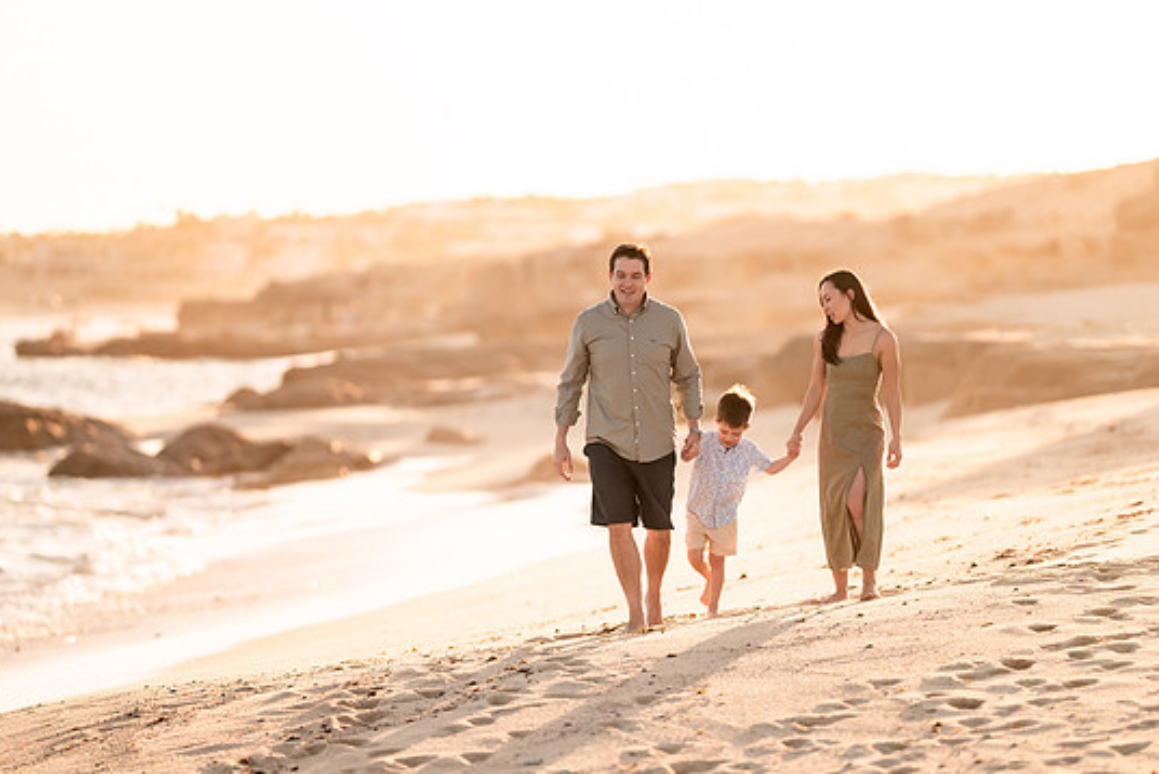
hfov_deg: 14.0
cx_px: 599
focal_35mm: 146
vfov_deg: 9.4
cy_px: 401
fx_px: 4703
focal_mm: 135
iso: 100
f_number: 1.8
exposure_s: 1/3200
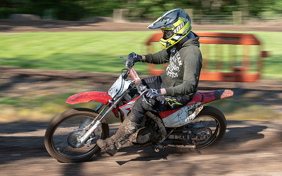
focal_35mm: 117
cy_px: 68
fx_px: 899
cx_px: 156
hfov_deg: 17.8
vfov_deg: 11.2
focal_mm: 70
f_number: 8
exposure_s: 1/160
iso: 200
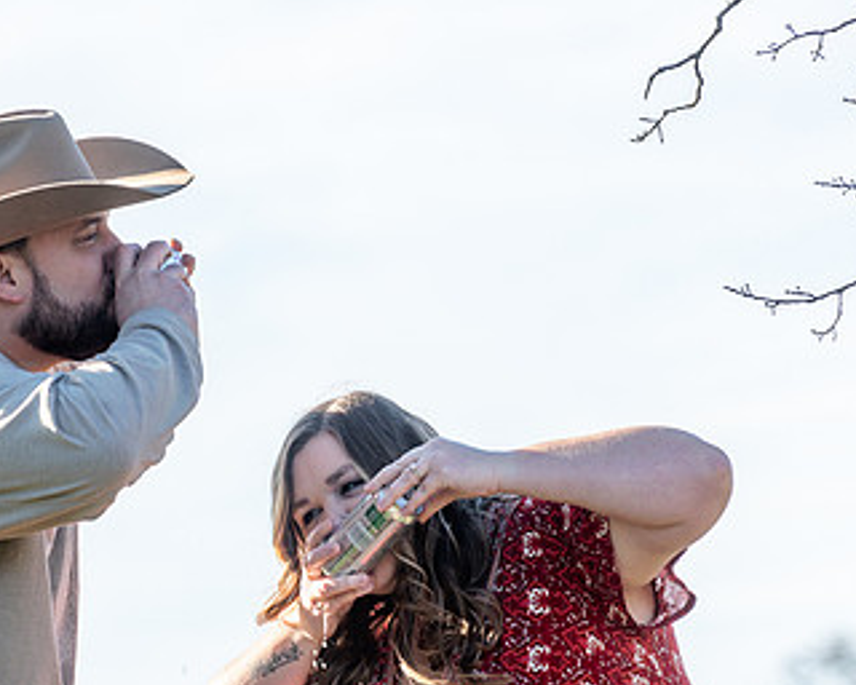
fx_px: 7550
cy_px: 427
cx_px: 294
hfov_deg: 6.5
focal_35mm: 298
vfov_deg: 5.2
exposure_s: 1/250
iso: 50
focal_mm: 175
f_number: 4.5
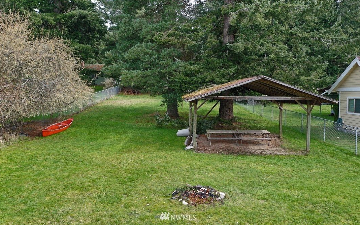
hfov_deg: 64.6
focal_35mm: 29
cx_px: 178
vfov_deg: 43.1
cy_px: 107
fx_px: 285
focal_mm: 10.26
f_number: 4.5
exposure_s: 1/120
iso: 100
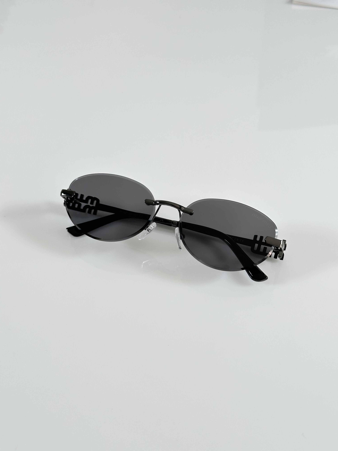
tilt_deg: -49.7
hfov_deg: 30.3
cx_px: 169
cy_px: 226
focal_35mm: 48
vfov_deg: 39.7
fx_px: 625
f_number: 1.78
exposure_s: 1/121
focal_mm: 6.86
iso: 64
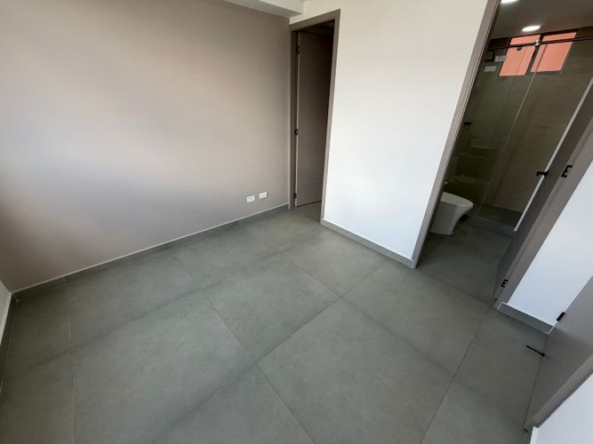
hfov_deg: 102.1
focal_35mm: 14
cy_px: 222
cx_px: 296
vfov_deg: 85.7
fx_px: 240
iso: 100
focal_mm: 2.22
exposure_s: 1/121
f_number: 2.2
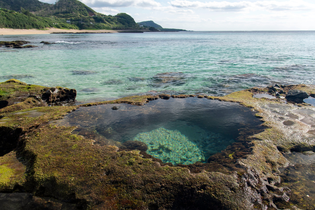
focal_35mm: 30
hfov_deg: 61.9
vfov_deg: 43.6
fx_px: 262
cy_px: 105
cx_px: 158
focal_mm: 30
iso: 400
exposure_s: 1/320
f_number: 8
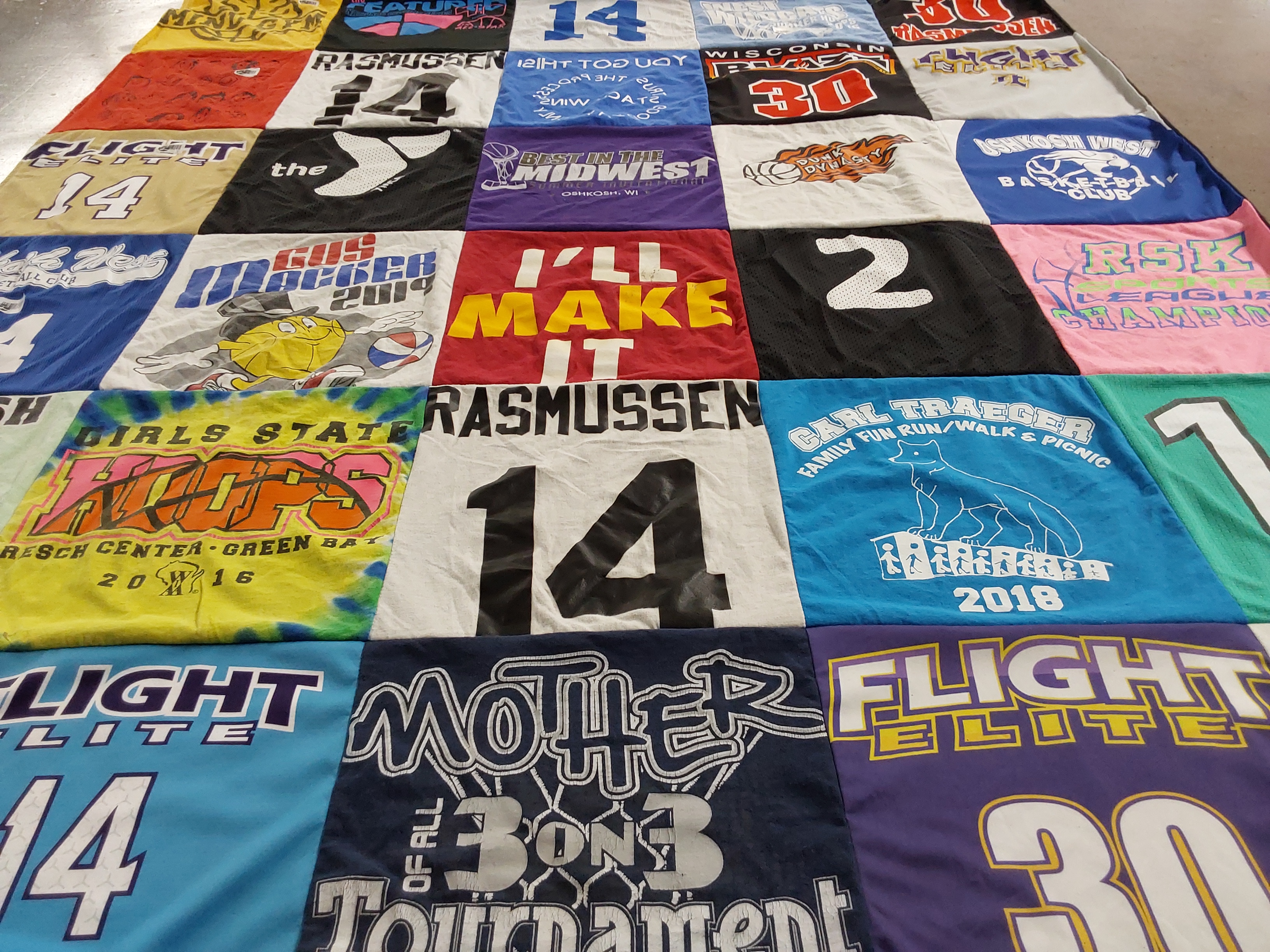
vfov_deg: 49.7
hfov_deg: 63.4
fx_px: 1027
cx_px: 635
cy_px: 476
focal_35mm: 28
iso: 125
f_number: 1.9
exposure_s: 1/60
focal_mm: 2.91
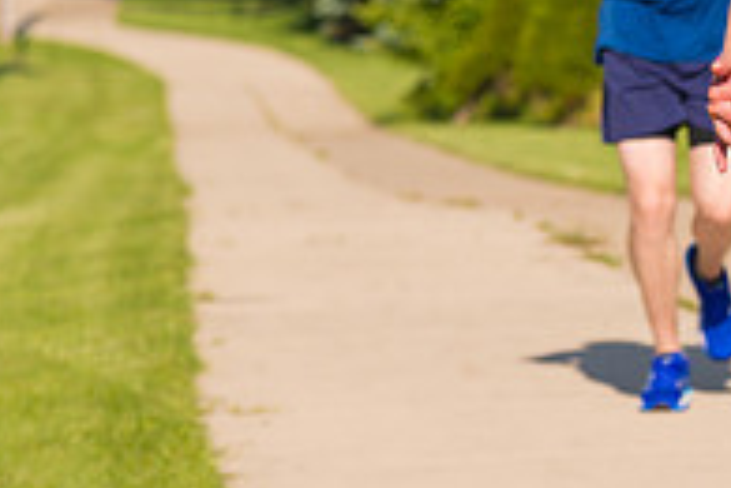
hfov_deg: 5.3
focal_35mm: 386
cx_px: 1031
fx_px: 7837
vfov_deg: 3.6
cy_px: 178
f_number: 5.6
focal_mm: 130
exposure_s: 1/2000
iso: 400
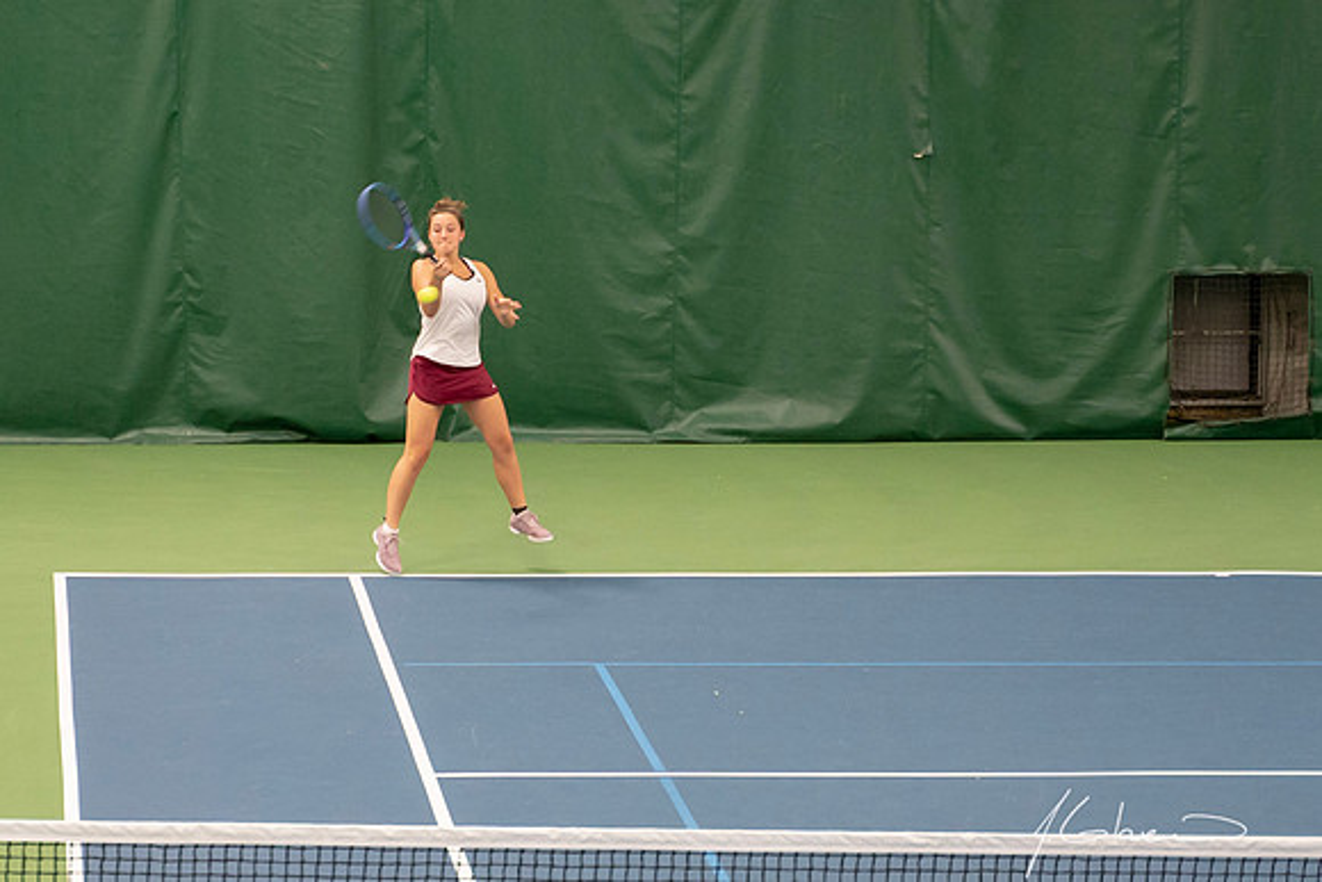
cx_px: 432
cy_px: 328
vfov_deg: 7.6
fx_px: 6631
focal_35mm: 181
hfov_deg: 11.4
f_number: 2.8
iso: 1250
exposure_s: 1/250
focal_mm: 75
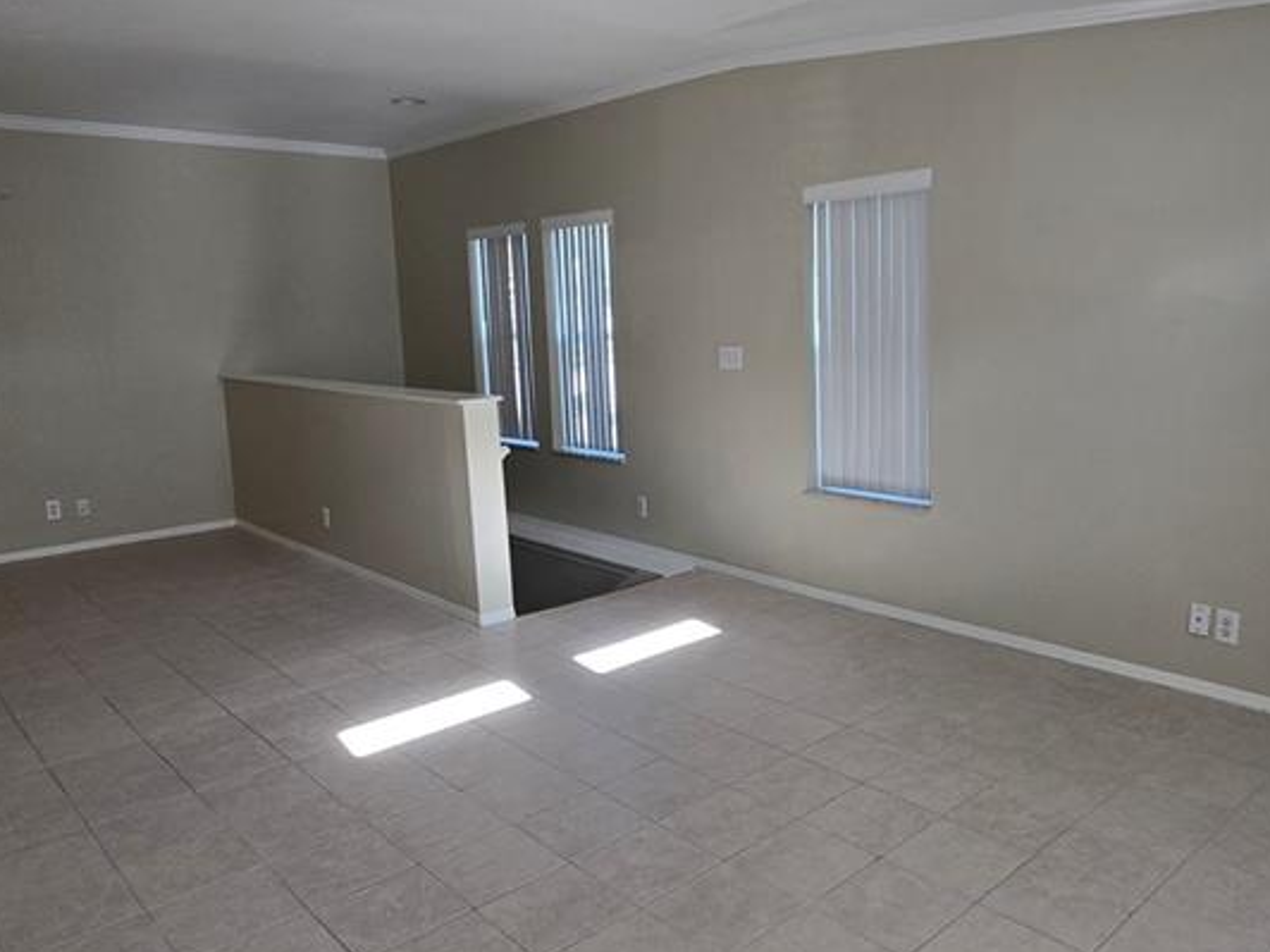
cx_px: 711
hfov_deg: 69.1
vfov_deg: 54.8
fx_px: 917
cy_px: 449
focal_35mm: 25
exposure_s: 1/120
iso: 64
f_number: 2.2
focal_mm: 2.2
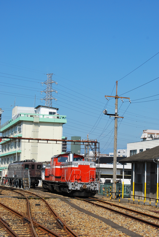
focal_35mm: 82
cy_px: 118
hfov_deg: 16.6
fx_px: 545
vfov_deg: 24.6
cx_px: 80
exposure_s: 1/500
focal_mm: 55
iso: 200
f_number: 10
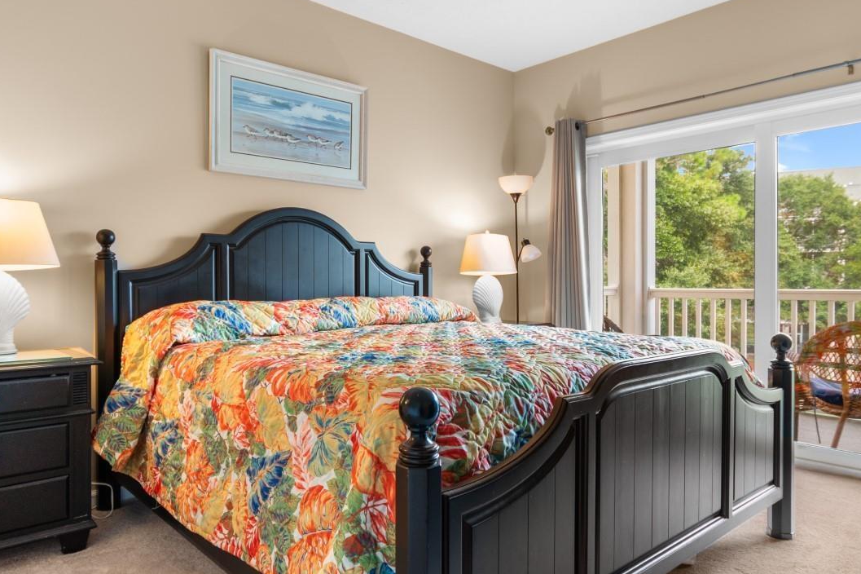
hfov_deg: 76.1
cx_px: 407
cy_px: 277
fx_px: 550
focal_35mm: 23
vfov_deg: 55.1
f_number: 4.5
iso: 100
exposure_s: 1/3
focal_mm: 10
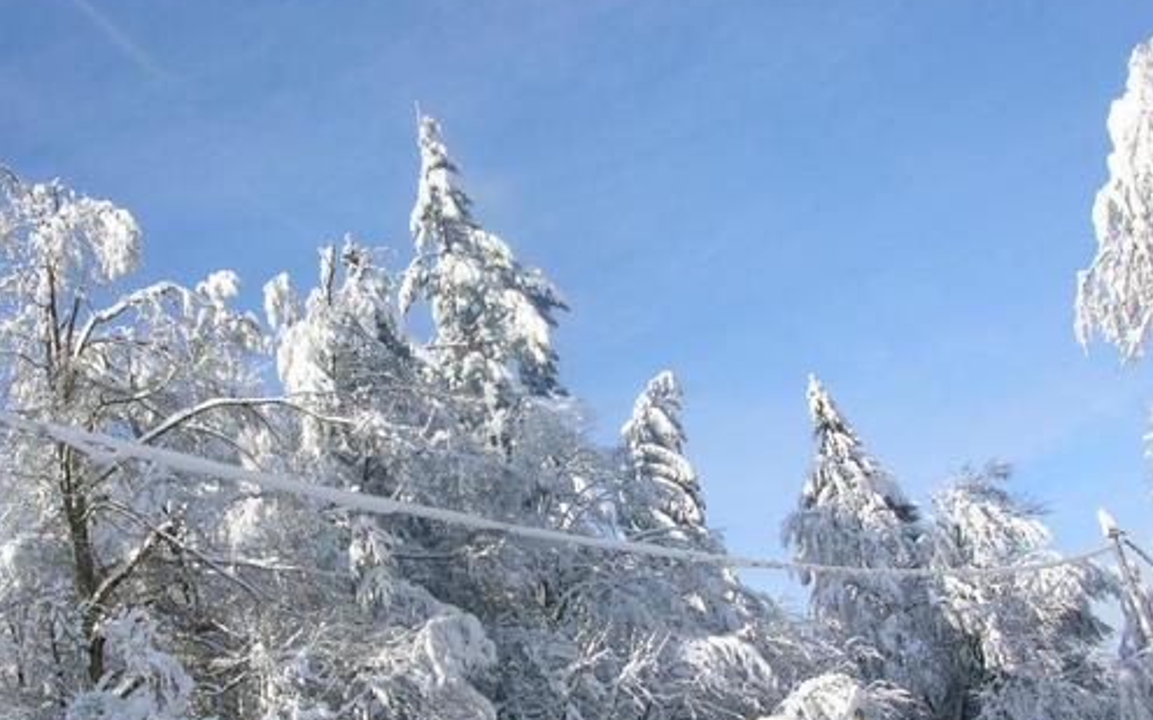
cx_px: 522
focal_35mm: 48
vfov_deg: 26.8
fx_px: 1508
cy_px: 454
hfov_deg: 41.8
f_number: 5.6
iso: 50
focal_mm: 5.8
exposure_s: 1/310
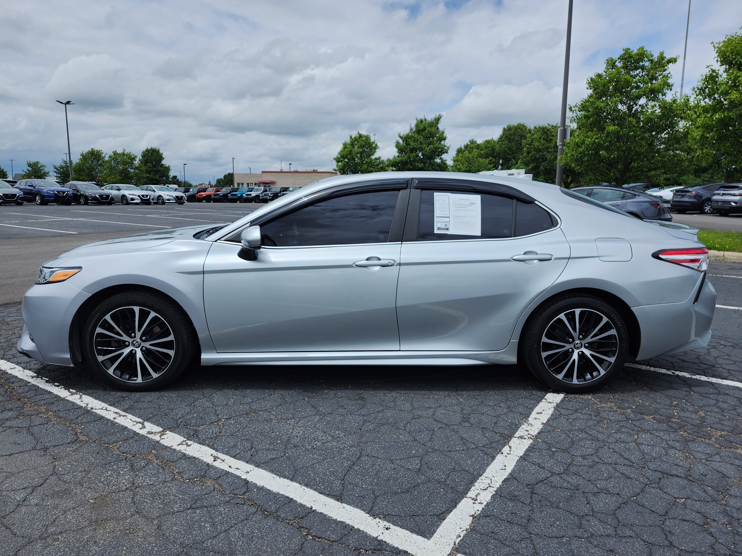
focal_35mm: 23
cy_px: 278
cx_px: 371
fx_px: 493
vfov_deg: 58.9
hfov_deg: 73.9
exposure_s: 1/2517
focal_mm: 5.54
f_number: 1.8
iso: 25
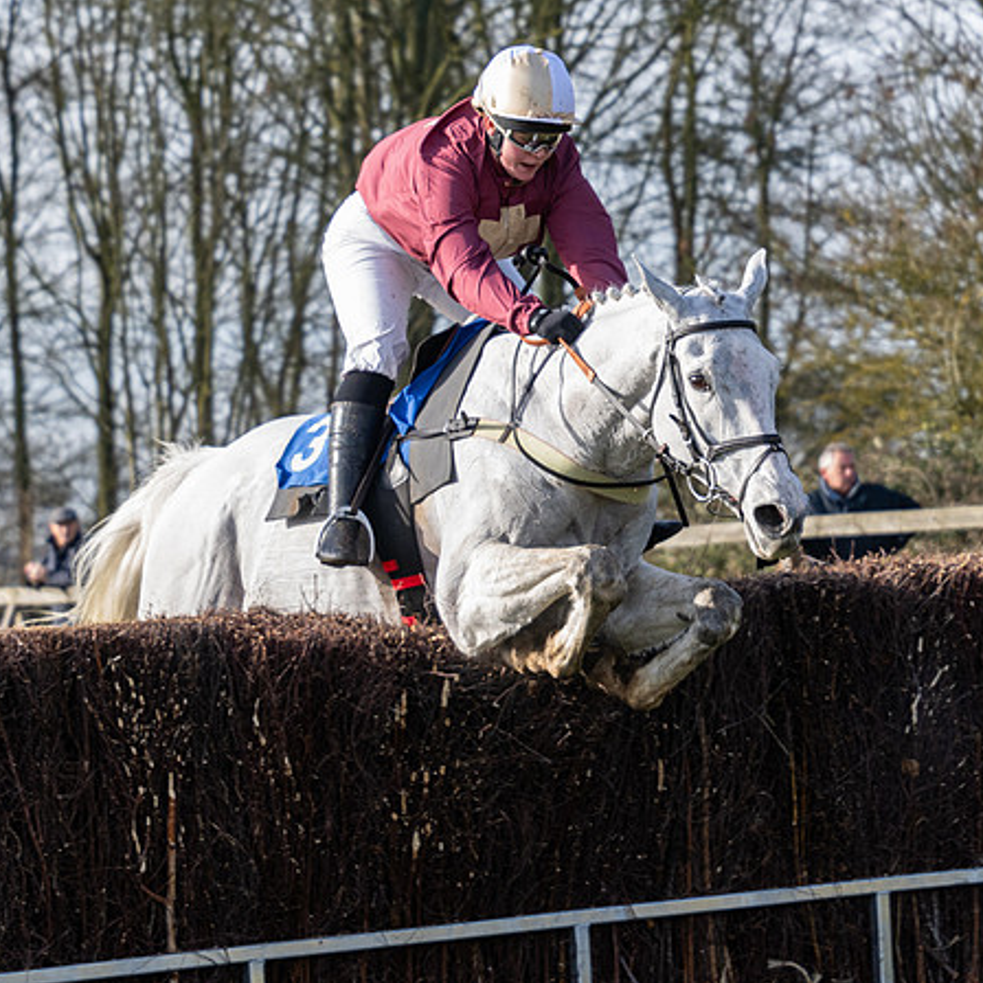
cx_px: 448
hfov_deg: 9.7
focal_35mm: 180
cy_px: 561
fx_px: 5783
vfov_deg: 9.7
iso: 400
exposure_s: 1/1250
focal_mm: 79
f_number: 4
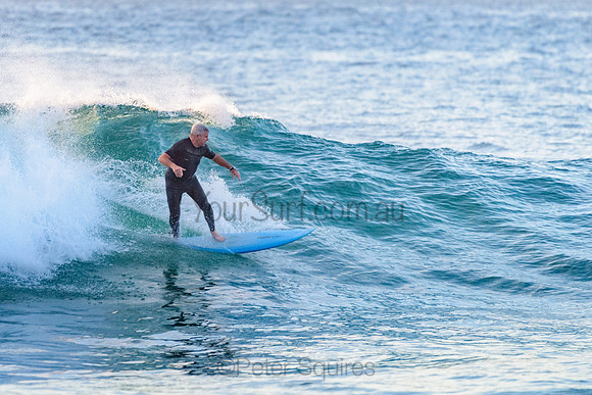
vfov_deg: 2.2
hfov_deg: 3.4
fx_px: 10070
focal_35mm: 612
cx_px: 257
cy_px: 184
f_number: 5.6
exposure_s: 1/2000
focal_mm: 500
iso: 3200
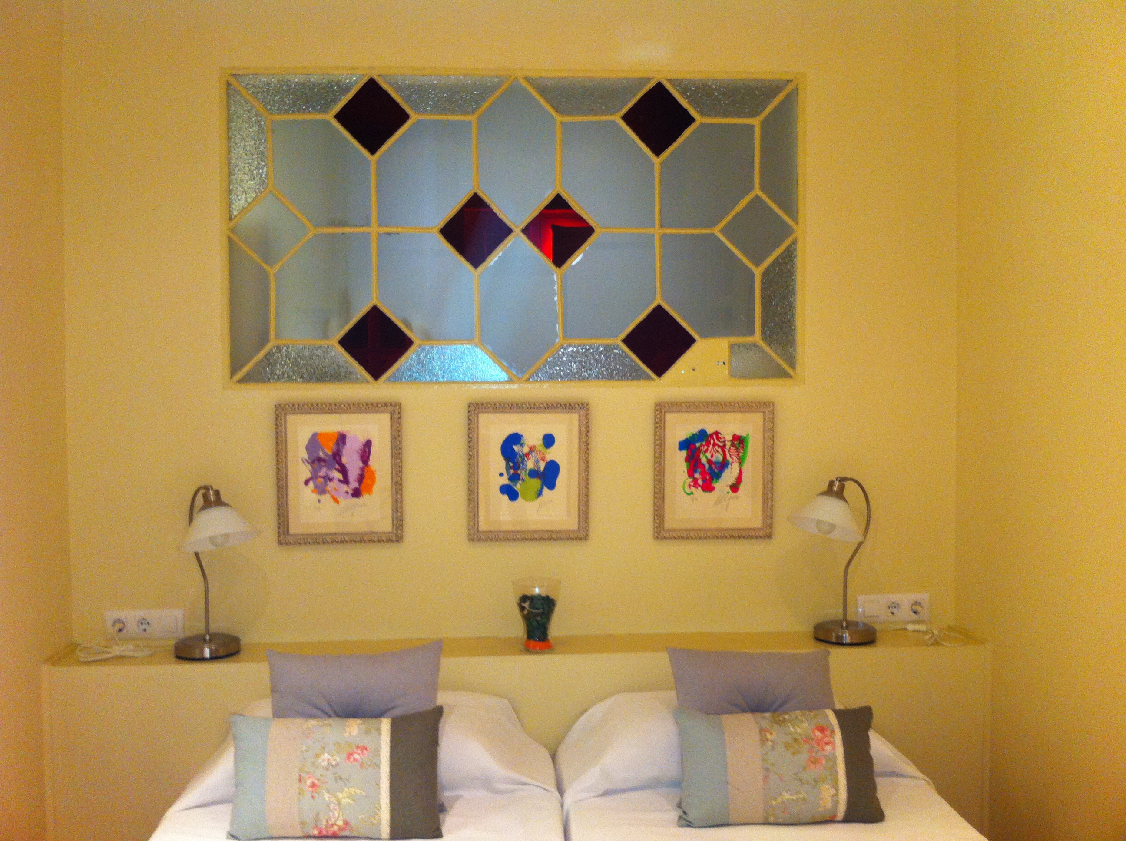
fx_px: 1137
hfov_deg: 52.7
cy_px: 420
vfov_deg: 40.6
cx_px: 563
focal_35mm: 35
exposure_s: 1/15
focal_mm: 3.85
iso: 160
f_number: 2.8
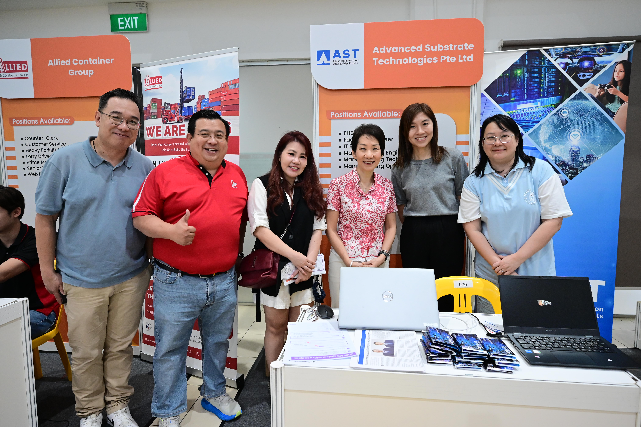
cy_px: 214
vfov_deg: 60.6
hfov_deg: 82.6
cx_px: 320
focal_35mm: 20
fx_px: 365
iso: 4000
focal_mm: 20.5
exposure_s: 1/160
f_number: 5
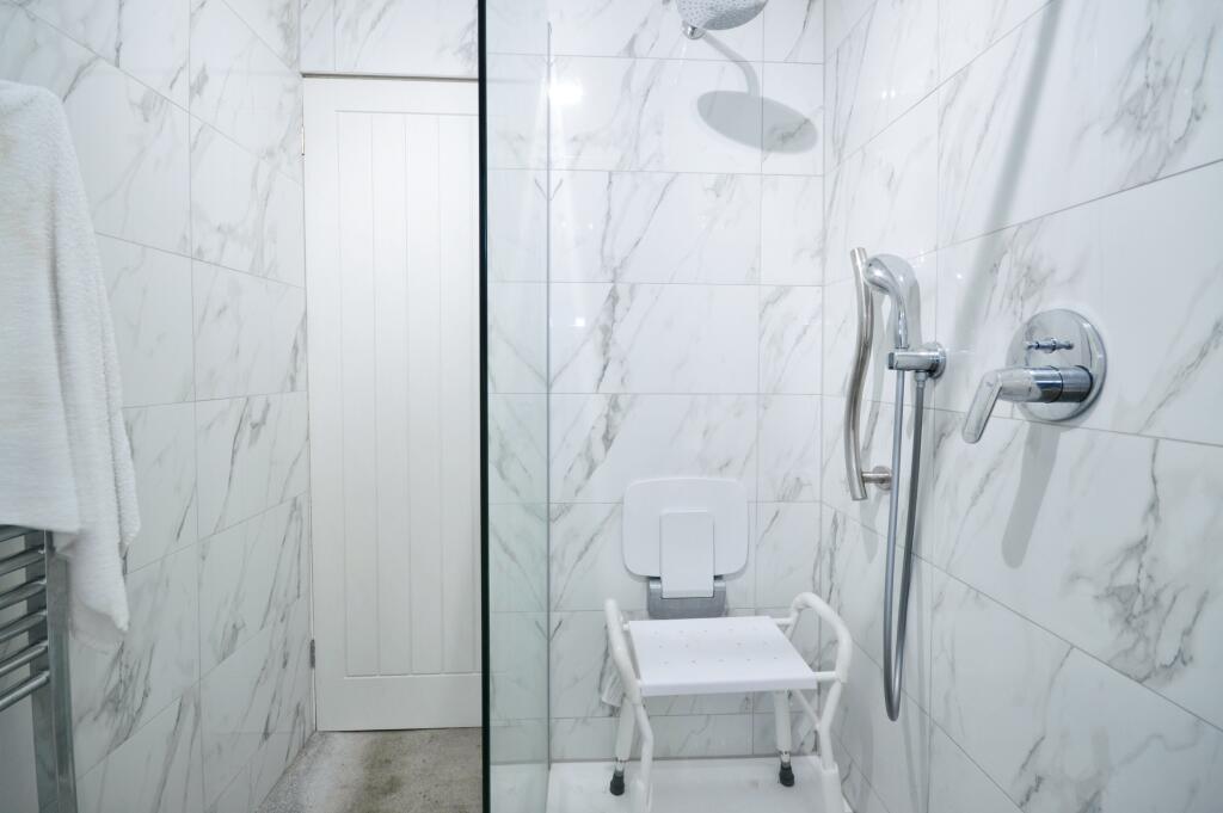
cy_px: 406
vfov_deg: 77.2
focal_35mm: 15
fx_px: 509
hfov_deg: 100.4
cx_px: 612
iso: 100
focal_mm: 10
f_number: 9
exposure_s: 1/1.6
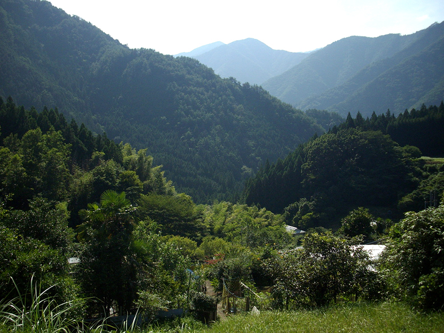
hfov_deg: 46.8
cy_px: 155
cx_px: 229
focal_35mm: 40
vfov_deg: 36.0
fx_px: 513
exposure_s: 1/320
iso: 80
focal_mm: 6.2
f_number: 5.6
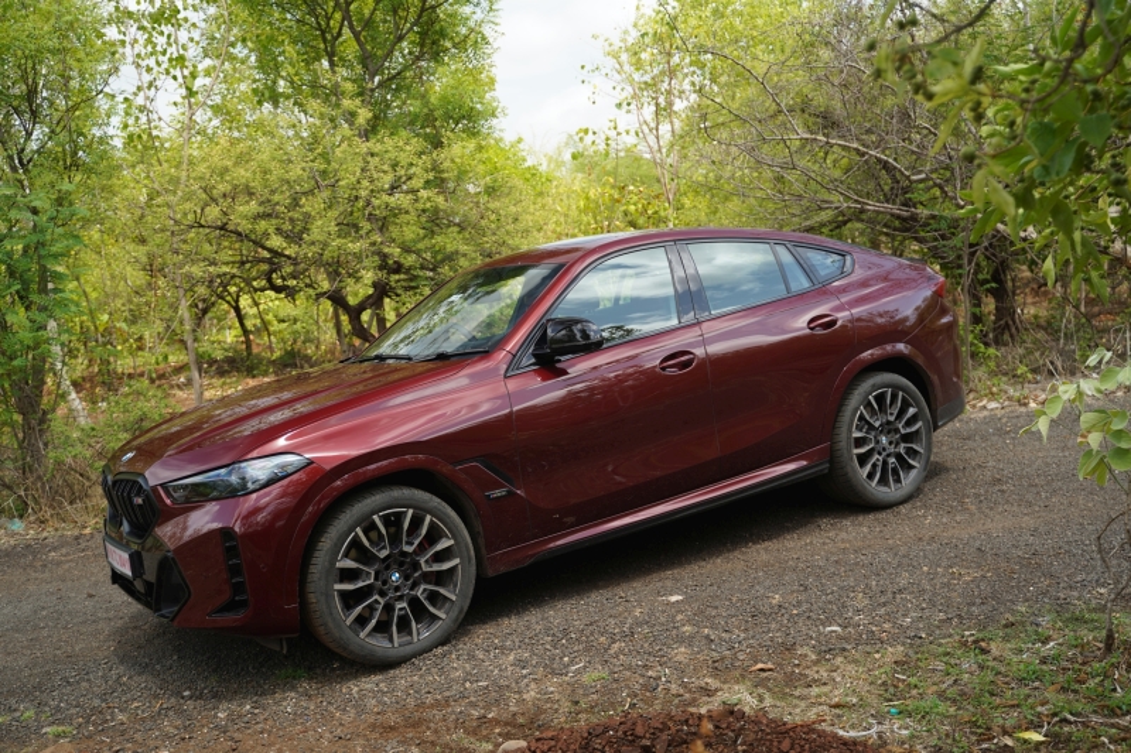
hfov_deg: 51.9
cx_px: 566
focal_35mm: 37
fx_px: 1162
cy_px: 376
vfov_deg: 35.9
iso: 100
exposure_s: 1/320
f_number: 2.8
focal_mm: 37
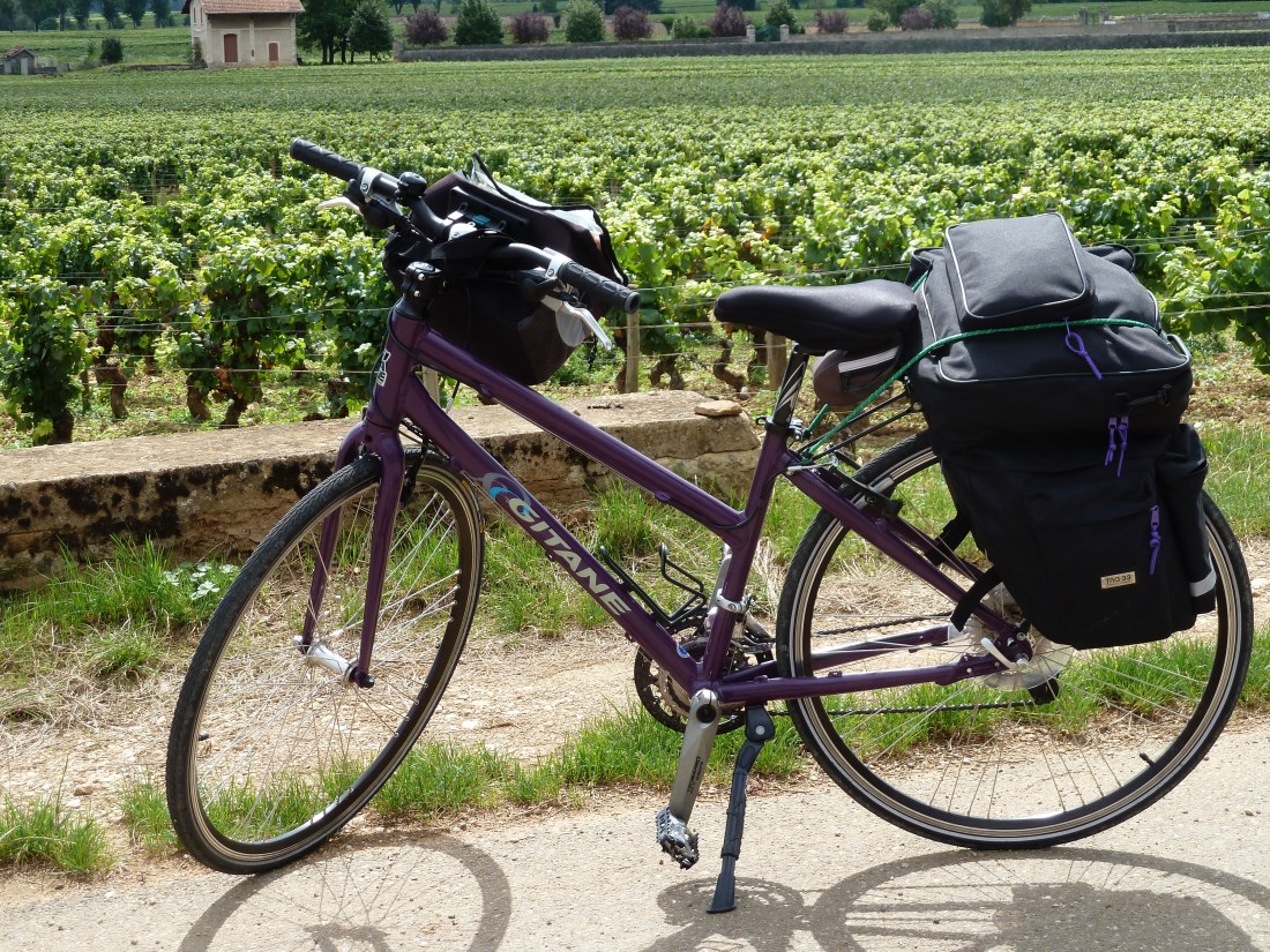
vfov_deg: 20.4
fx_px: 2642
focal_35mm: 72
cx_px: 635
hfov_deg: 27.0
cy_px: 476
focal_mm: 11.9
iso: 80
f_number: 4.1
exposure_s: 1/400
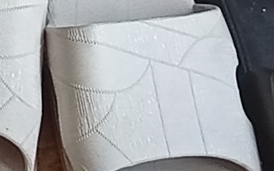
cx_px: -549
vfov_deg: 4.4
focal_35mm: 293
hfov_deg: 6.5
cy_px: -146
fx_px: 2188
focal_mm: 4.15
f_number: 1.8
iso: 57
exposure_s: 1/50
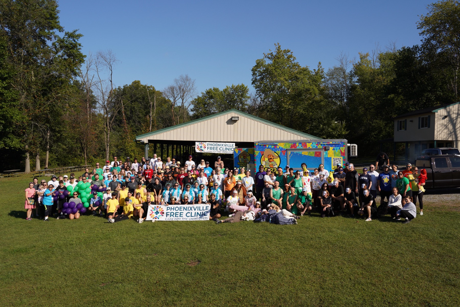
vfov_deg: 41.1
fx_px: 409
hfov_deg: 58.7
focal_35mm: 32
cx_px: 230
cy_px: 154
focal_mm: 32
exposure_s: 1/250
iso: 100
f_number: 9
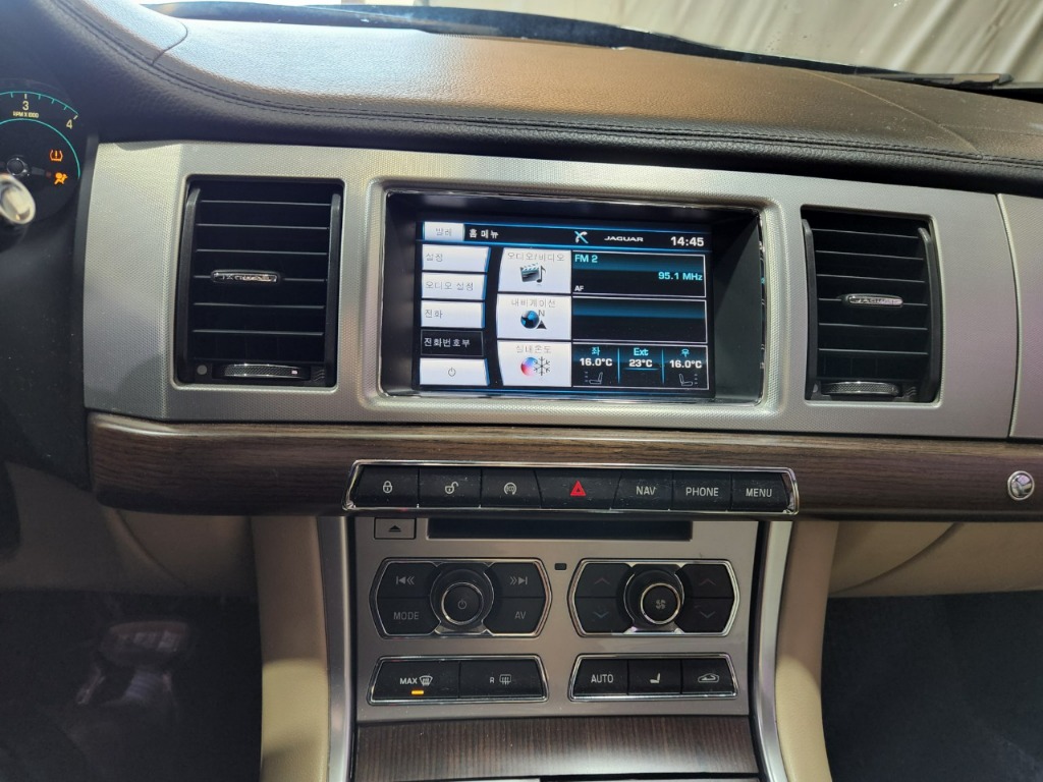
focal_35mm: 23
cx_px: 522
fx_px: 693
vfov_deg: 58.9
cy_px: 391
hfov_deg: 73.9
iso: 200
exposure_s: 1/50
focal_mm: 5.4
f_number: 1.8
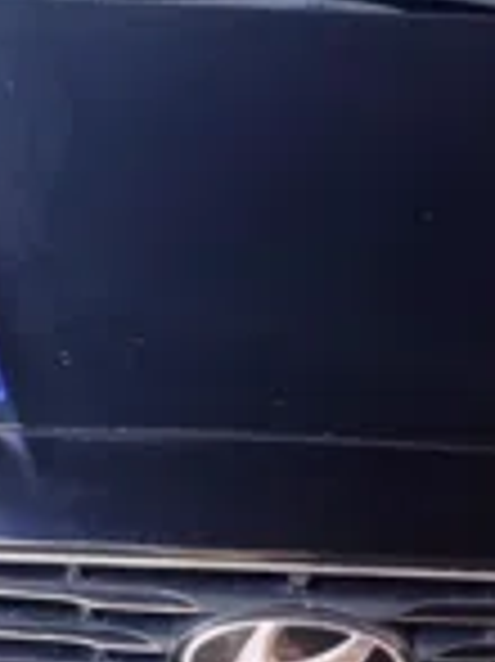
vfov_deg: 25.6
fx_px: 1451
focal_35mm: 76
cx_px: 243
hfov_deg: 19.4
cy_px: 383
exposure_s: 1/25
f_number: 1.8
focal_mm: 4.22
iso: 1849
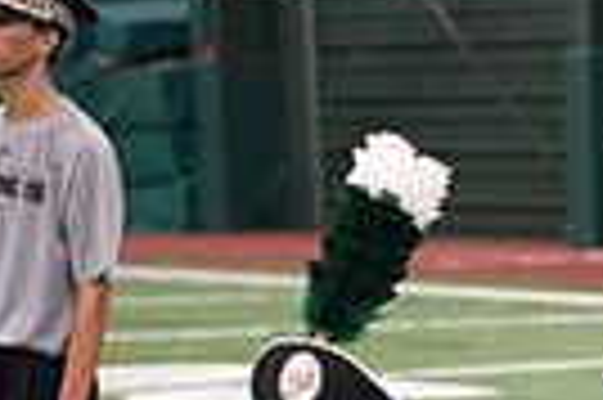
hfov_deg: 8.5
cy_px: 663
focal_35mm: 238
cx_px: 828
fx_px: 3982
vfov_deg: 5.7
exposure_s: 1/320
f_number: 3.2
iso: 3200
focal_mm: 55
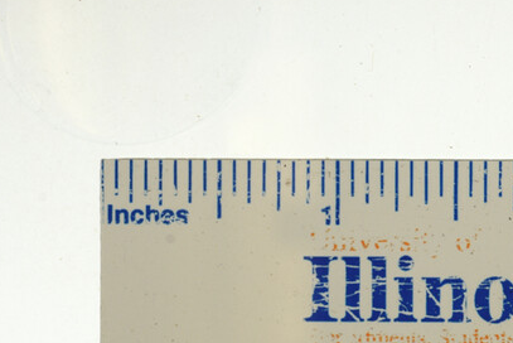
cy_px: 42
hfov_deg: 11.5
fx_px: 2524
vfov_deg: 7.8
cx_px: 546
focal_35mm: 177
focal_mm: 60
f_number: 10
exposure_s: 1/200
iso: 100
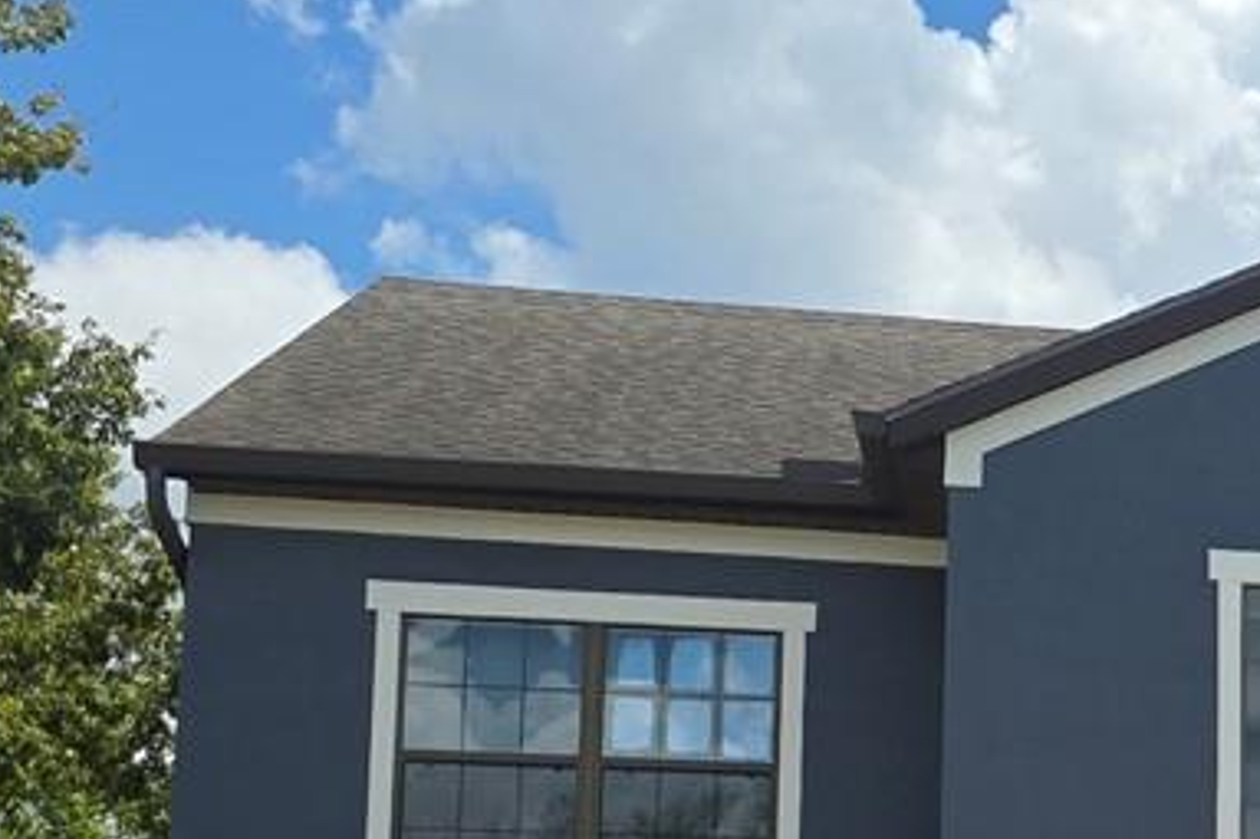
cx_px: 2013
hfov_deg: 17.8
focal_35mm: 100
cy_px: 1000
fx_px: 3498
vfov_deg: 13.3
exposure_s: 1/5778
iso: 80
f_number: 1.7
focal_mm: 6.3
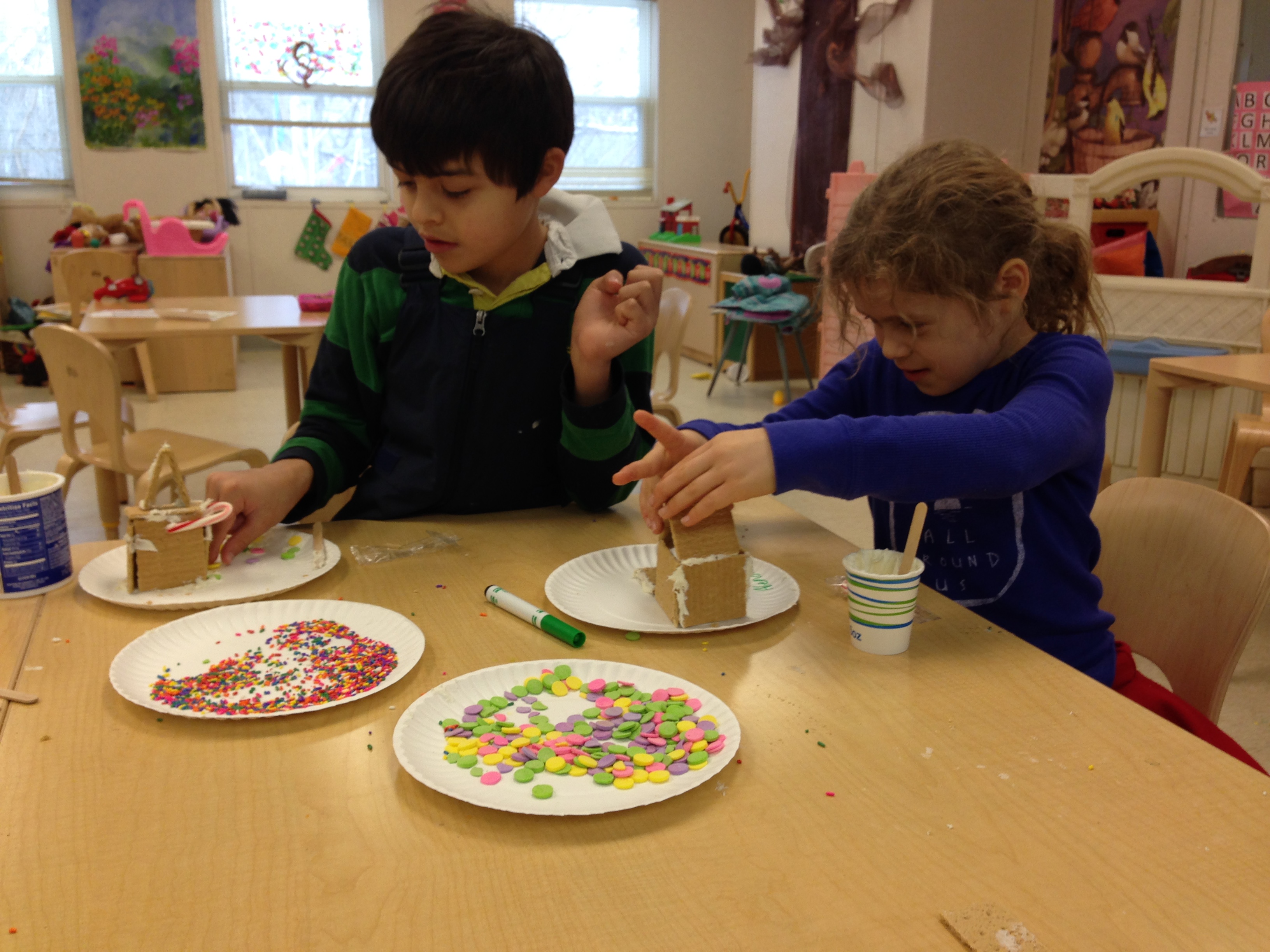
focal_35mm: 33
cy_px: 476
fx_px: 1211
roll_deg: -1.6
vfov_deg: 42.9
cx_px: 635
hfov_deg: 55.4
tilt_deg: -15.1
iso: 50
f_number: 2.4
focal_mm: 4.12
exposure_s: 1/40
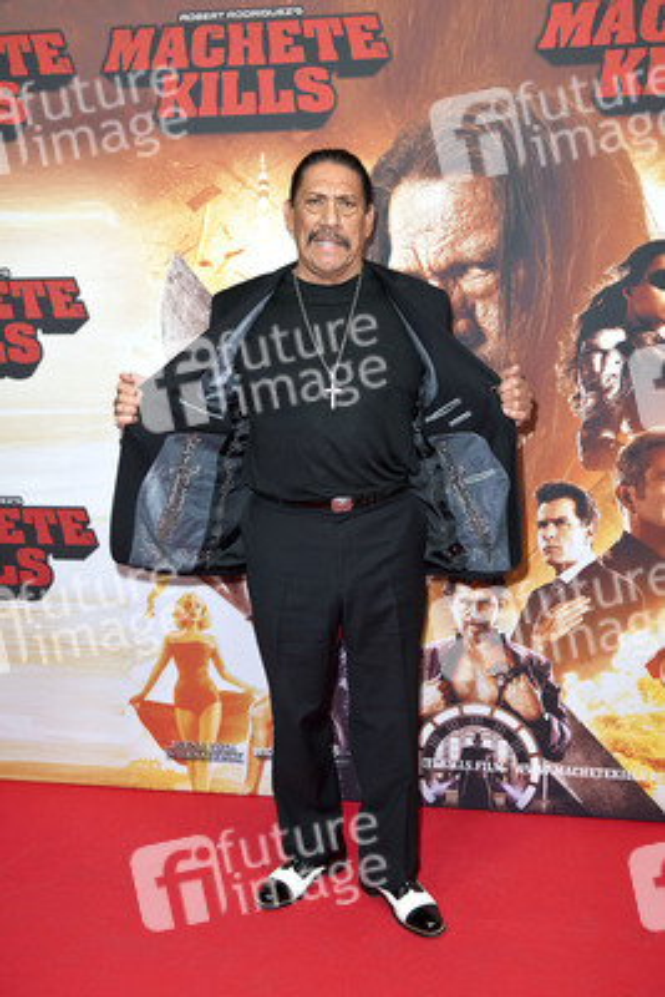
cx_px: 332
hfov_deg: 35.1
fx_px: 1052
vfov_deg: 50.7
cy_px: 498
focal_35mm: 38
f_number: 5
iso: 800
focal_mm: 38
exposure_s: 1/250
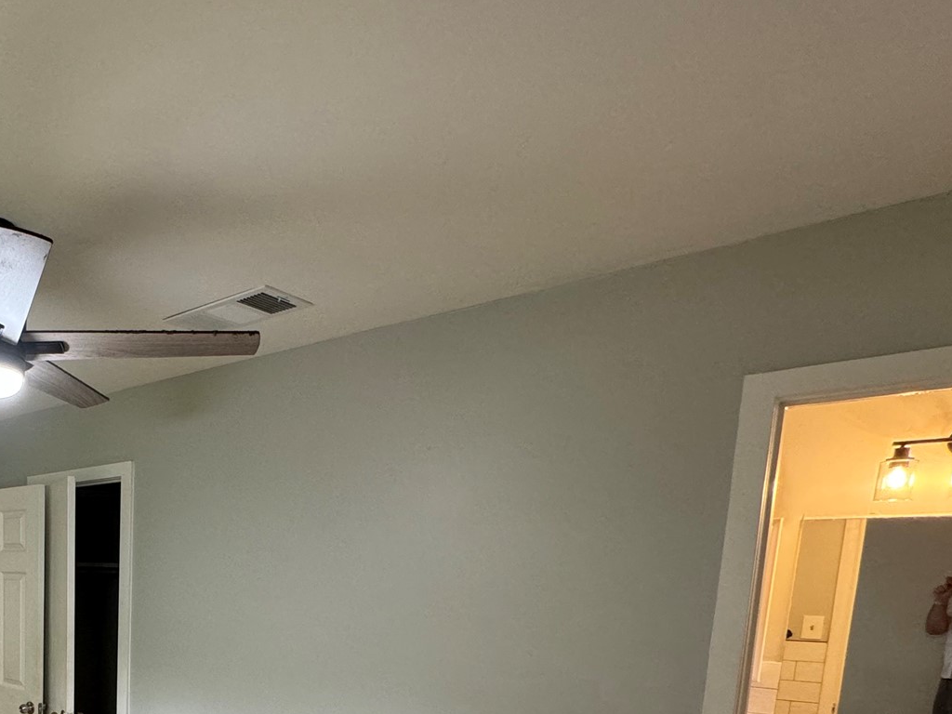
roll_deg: +0.2
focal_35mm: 28
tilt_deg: -8.9
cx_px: 49
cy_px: 680
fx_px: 770
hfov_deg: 53.2
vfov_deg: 44.0
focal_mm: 2.22
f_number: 2.2
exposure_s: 1/120
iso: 250
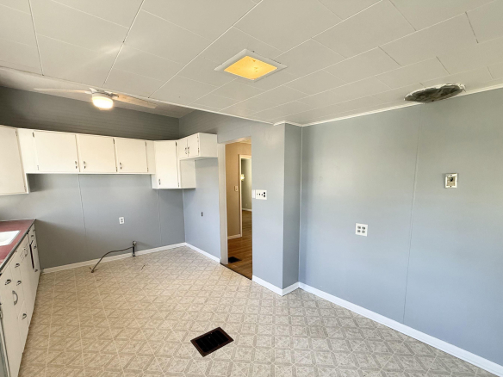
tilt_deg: -8.0
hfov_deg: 94.5
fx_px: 232
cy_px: 213
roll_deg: +0.3
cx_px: 257
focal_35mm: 16
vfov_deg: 77.7
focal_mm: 2.22
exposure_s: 1/120
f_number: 2.2
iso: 125
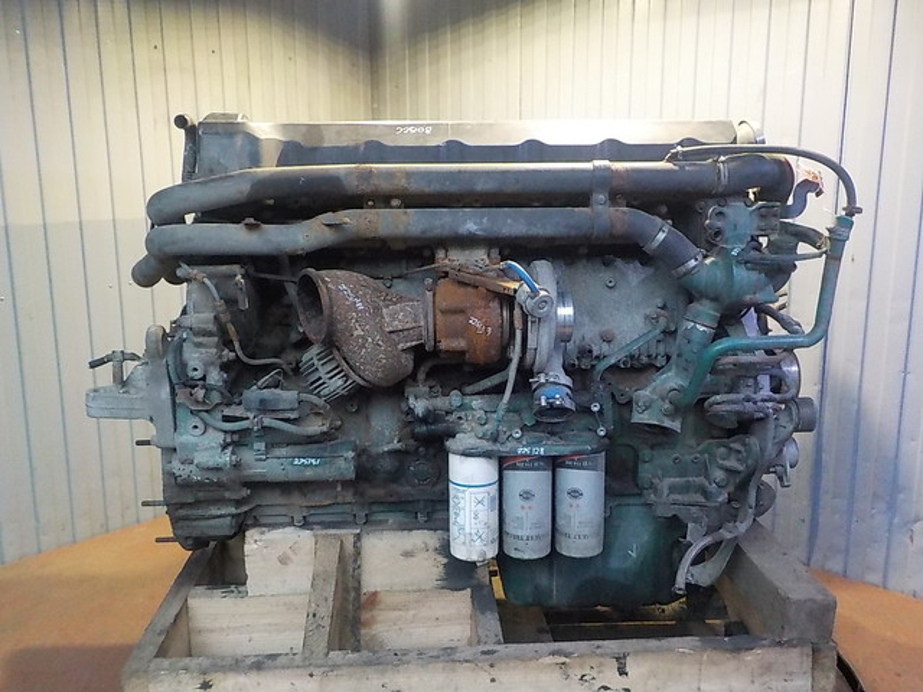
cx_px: 462
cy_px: 346
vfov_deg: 46.8
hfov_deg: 60.0
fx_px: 800
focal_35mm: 30
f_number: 3.3
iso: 800
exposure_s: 1/30
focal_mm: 4.1
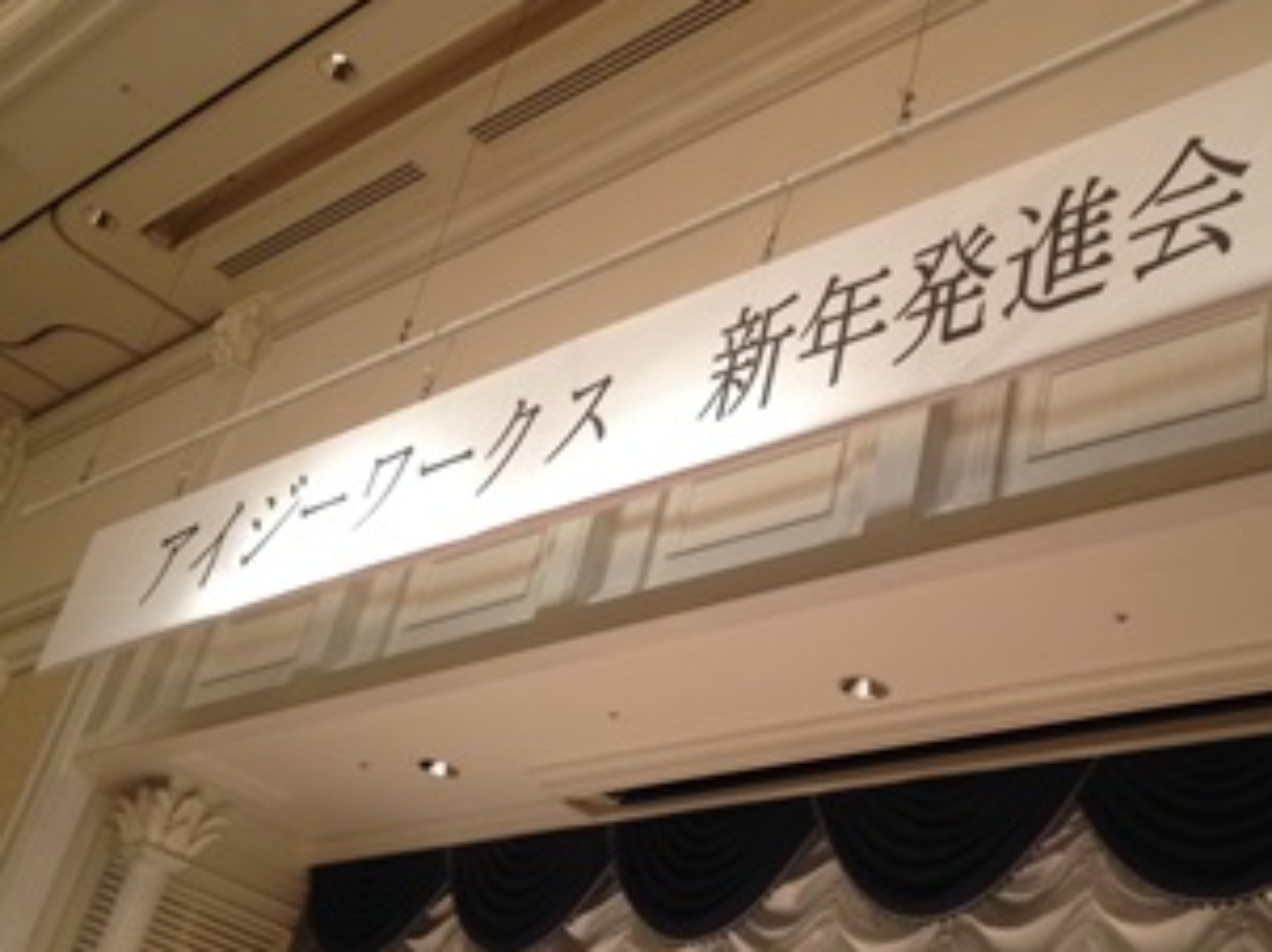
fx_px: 1909
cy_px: 442
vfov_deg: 28.0
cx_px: 804
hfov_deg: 36.6
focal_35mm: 52
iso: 100
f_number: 2.4
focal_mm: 4.28
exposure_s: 1/20
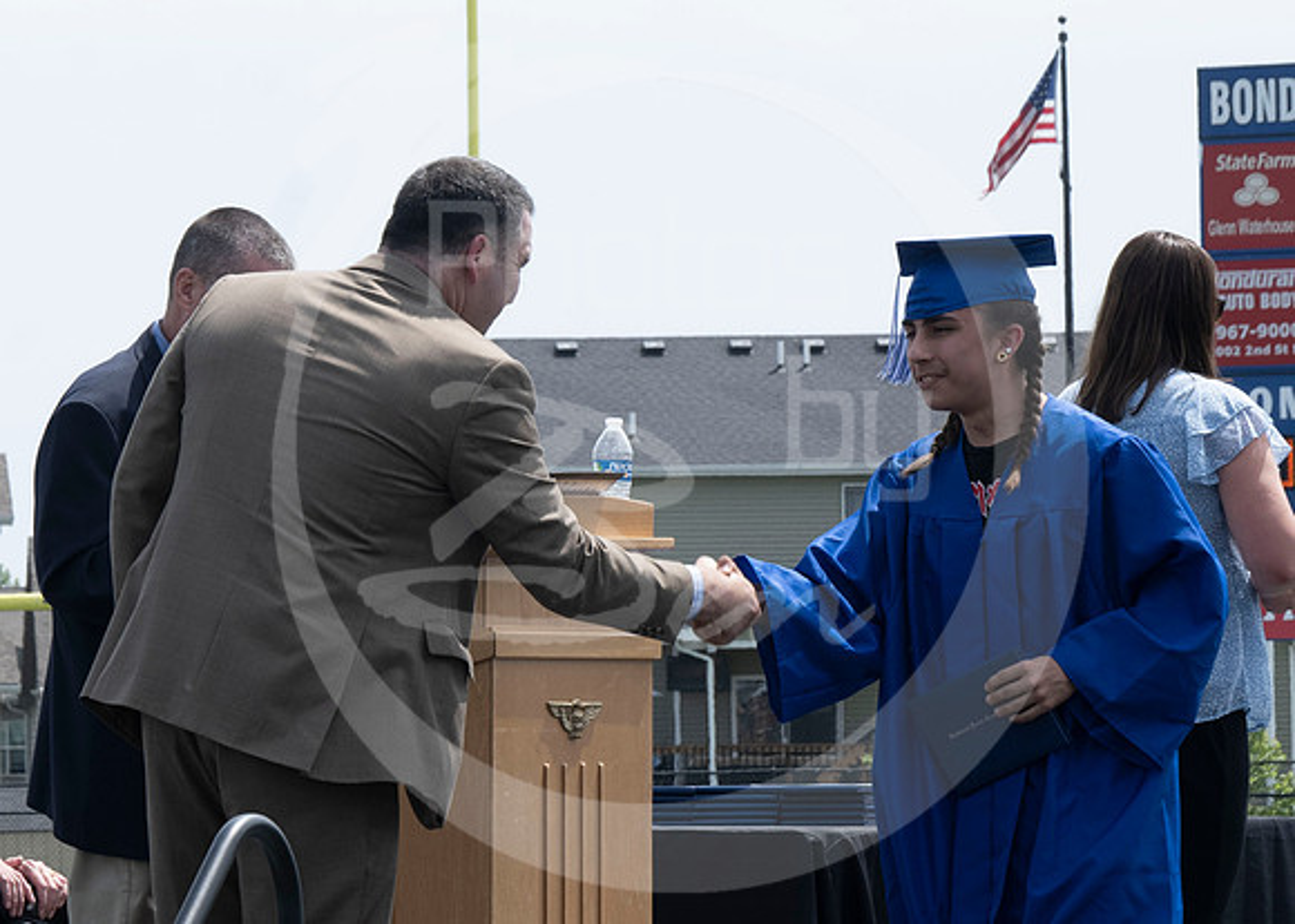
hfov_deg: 8.4
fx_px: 8859
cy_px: 473
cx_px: 398
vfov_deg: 6.0
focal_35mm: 241
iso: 200
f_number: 10
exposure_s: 1/250
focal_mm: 77
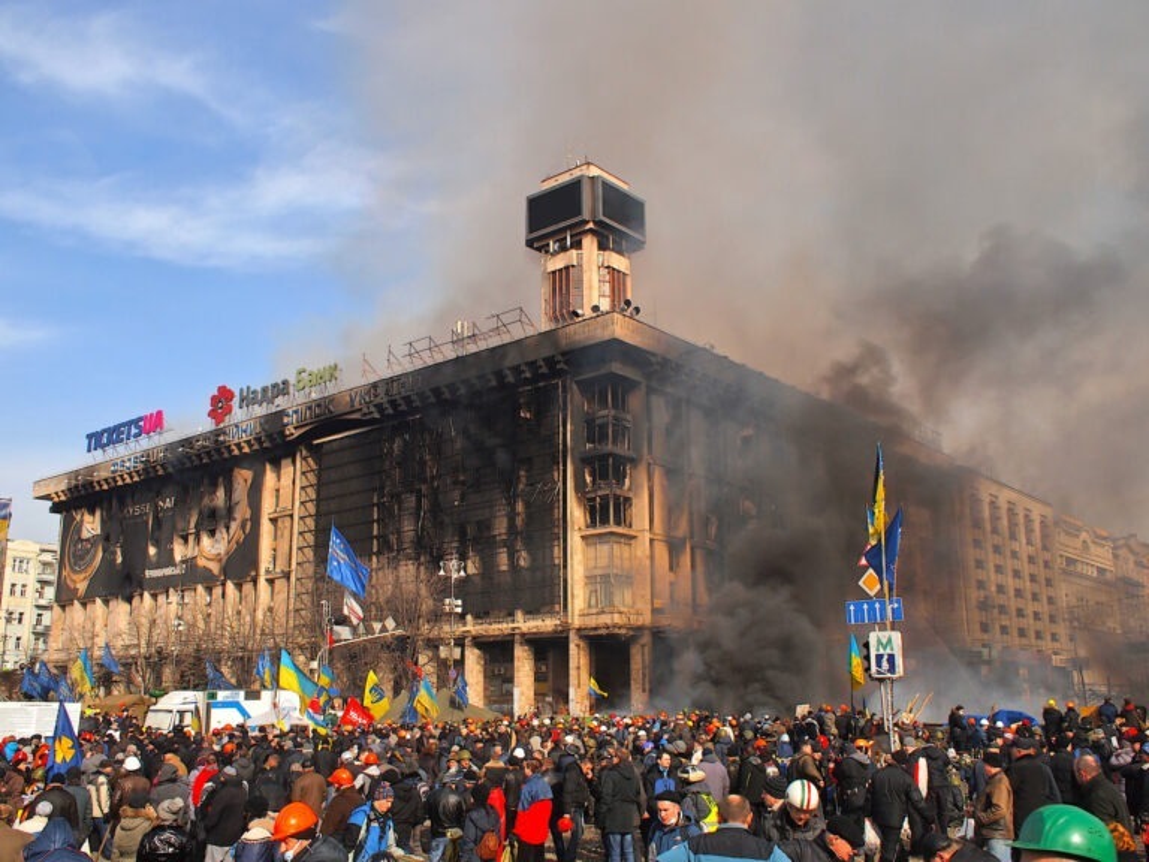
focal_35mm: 34
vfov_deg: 41.8
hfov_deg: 54.0
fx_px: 1129
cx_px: 574
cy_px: 431
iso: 200
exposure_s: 1/1250
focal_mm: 17
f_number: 5
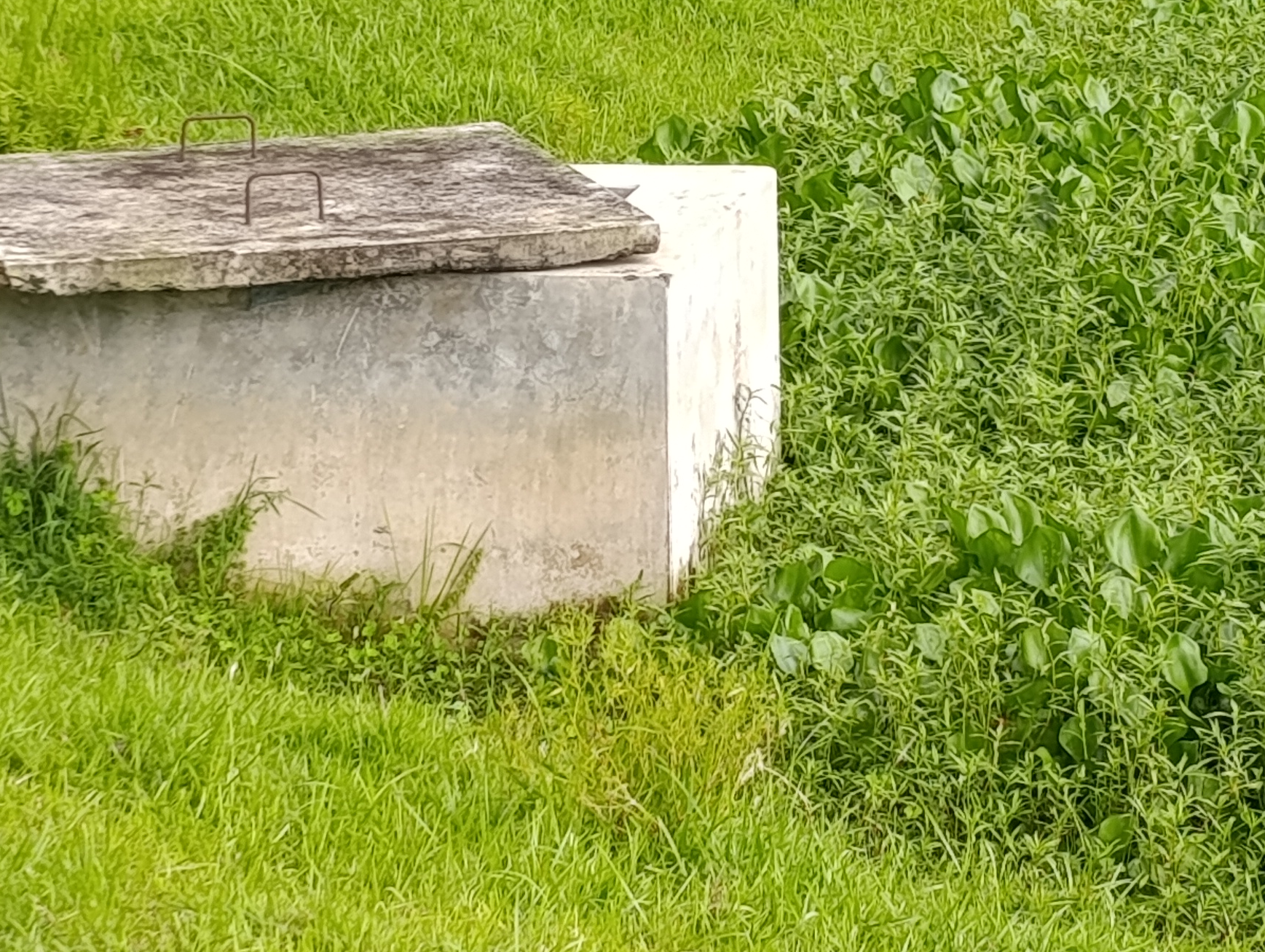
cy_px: 48
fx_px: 5673
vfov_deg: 9.5
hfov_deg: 12.7
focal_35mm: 155
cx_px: 556
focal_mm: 6.11
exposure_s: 1/143
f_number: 1.65
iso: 50
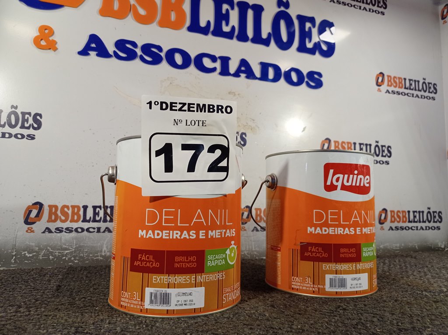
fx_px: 362
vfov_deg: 49.7
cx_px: 224
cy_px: 168
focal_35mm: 28
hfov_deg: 63.5
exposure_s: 1/120
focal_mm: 4.7
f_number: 1.79
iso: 129
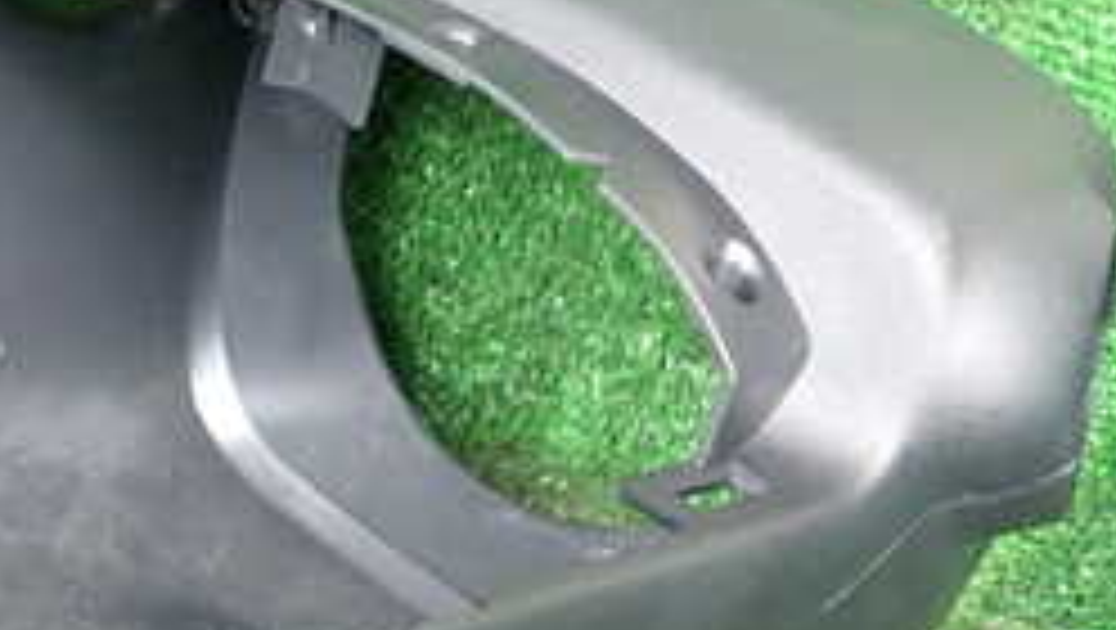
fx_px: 2340
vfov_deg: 15.2
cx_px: -27
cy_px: 554
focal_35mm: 79
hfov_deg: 25.4
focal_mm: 5.4
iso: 200
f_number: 2.3
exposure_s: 1/60
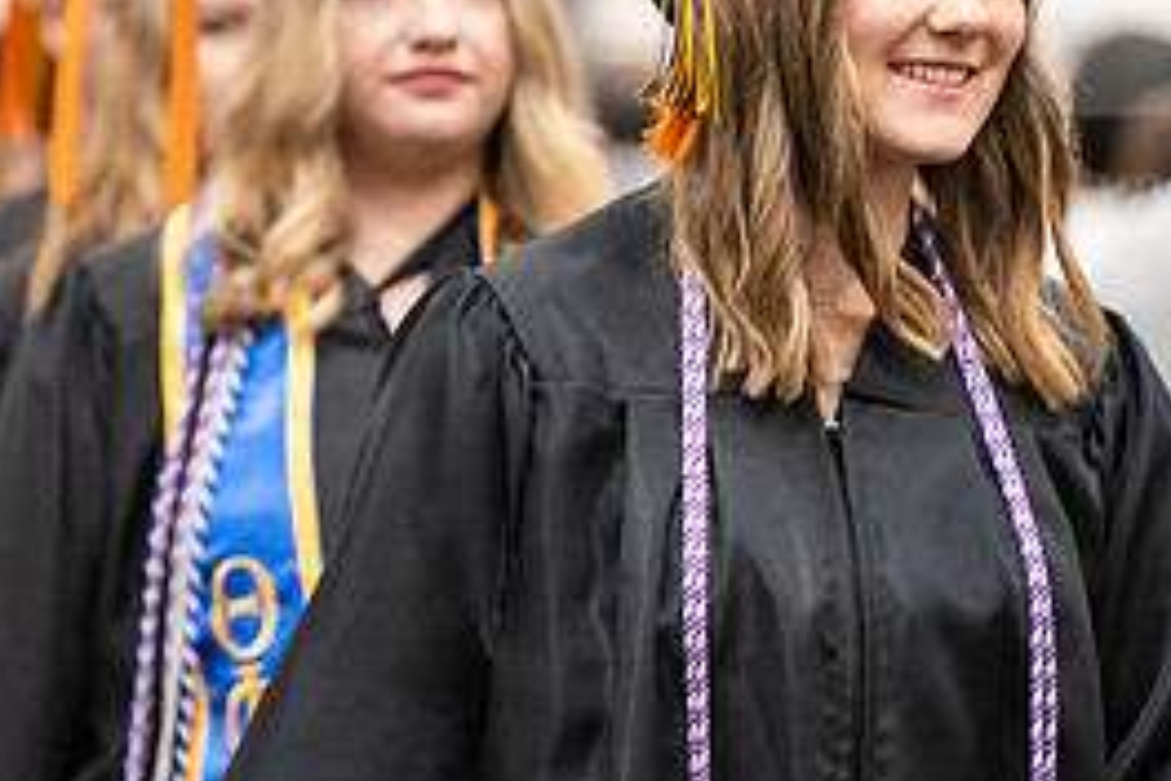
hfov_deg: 6.3
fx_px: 10701
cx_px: 896
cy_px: 282
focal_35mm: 329
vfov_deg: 4.2
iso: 3200
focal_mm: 150
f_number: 3.2
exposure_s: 1/200
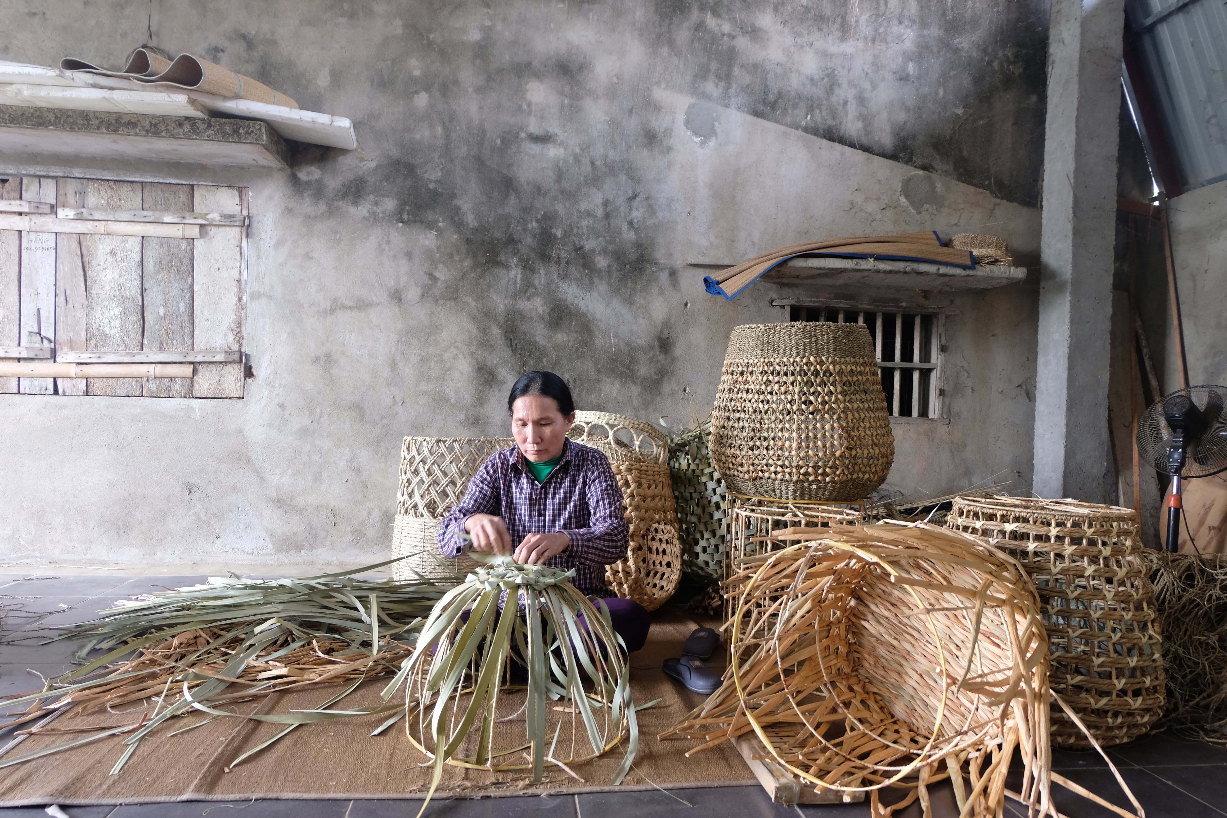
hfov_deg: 73.7
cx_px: 614
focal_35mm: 24
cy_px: 409
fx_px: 818
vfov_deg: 53.1
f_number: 3.5
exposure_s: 1/60
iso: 640
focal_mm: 16
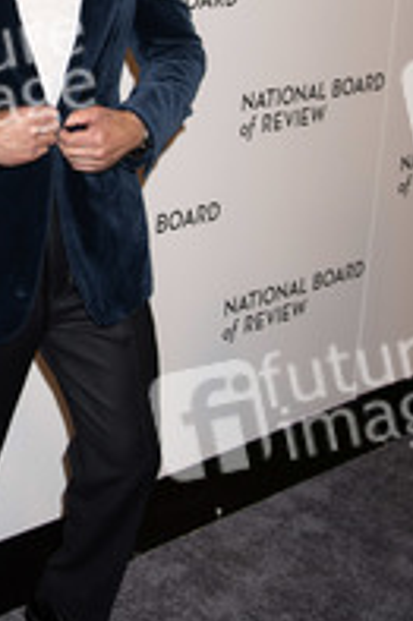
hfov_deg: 21.0
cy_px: 249
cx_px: 27
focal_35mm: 63
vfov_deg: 31.8
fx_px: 1086
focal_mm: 31
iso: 400
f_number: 5.6
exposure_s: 1/200
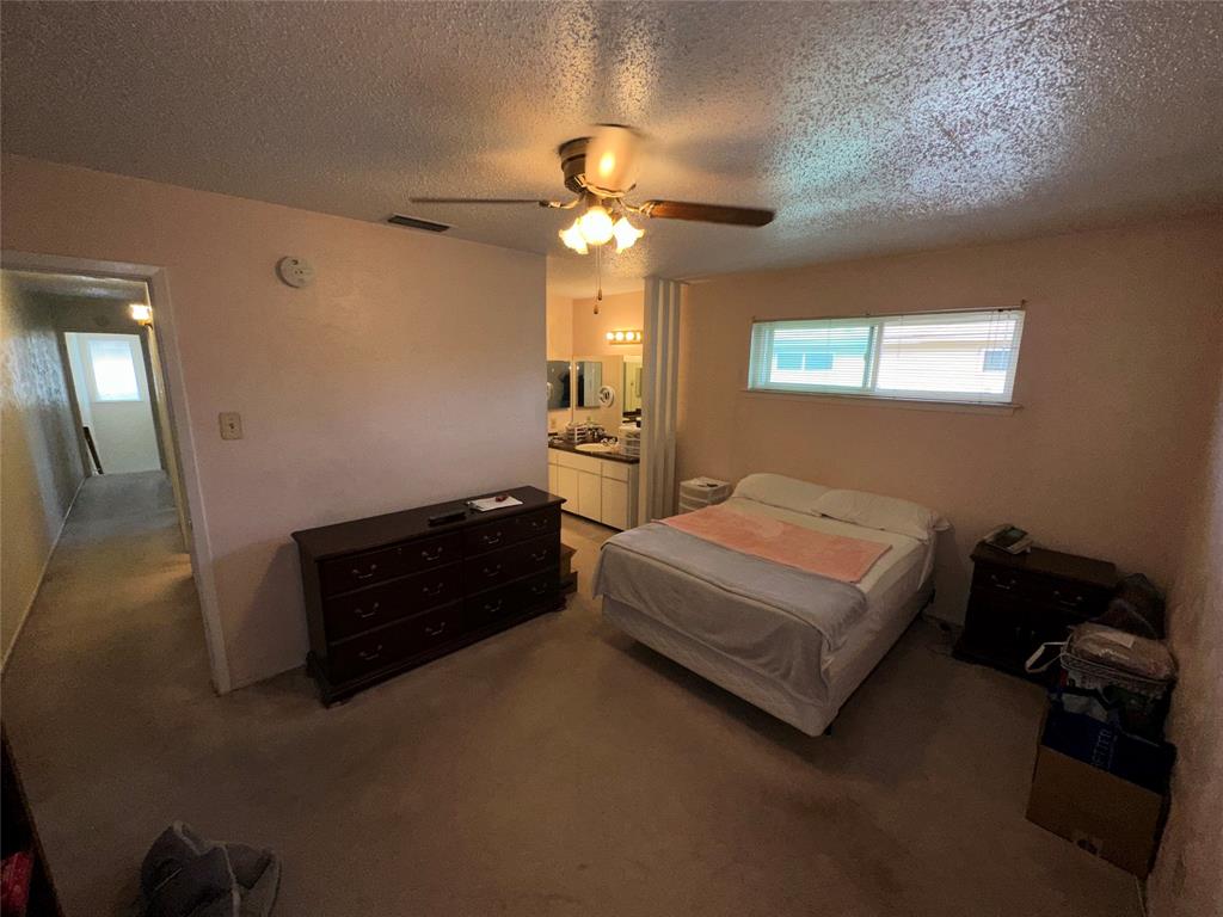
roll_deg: -0.4
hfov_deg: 102.1
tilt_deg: -11.4
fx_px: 495
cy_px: 458
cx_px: 612
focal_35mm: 14
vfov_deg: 85.7
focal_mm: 2.22
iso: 64
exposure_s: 1/122
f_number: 2.2
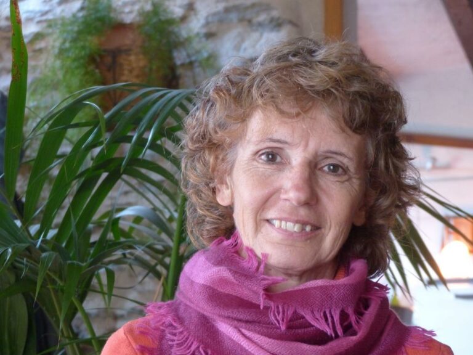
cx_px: 236
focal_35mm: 109
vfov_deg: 13.6
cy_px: 178
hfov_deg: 18.0
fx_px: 1489
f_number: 2.8
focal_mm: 19.6
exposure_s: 1/15
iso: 400
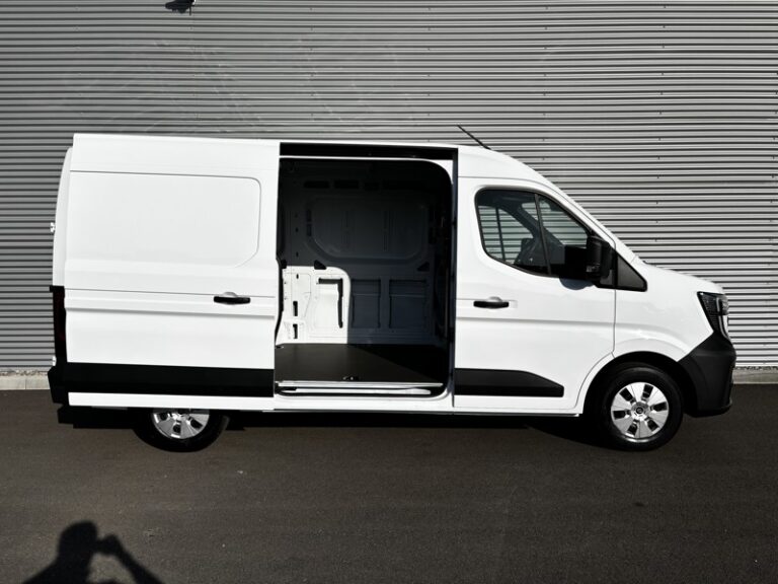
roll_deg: +0.0
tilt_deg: -5.3
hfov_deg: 67.3
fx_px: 584
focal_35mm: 26
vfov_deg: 53.1
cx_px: 389
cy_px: 292
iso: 50
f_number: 1.6
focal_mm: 5.96
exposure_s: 1/9091
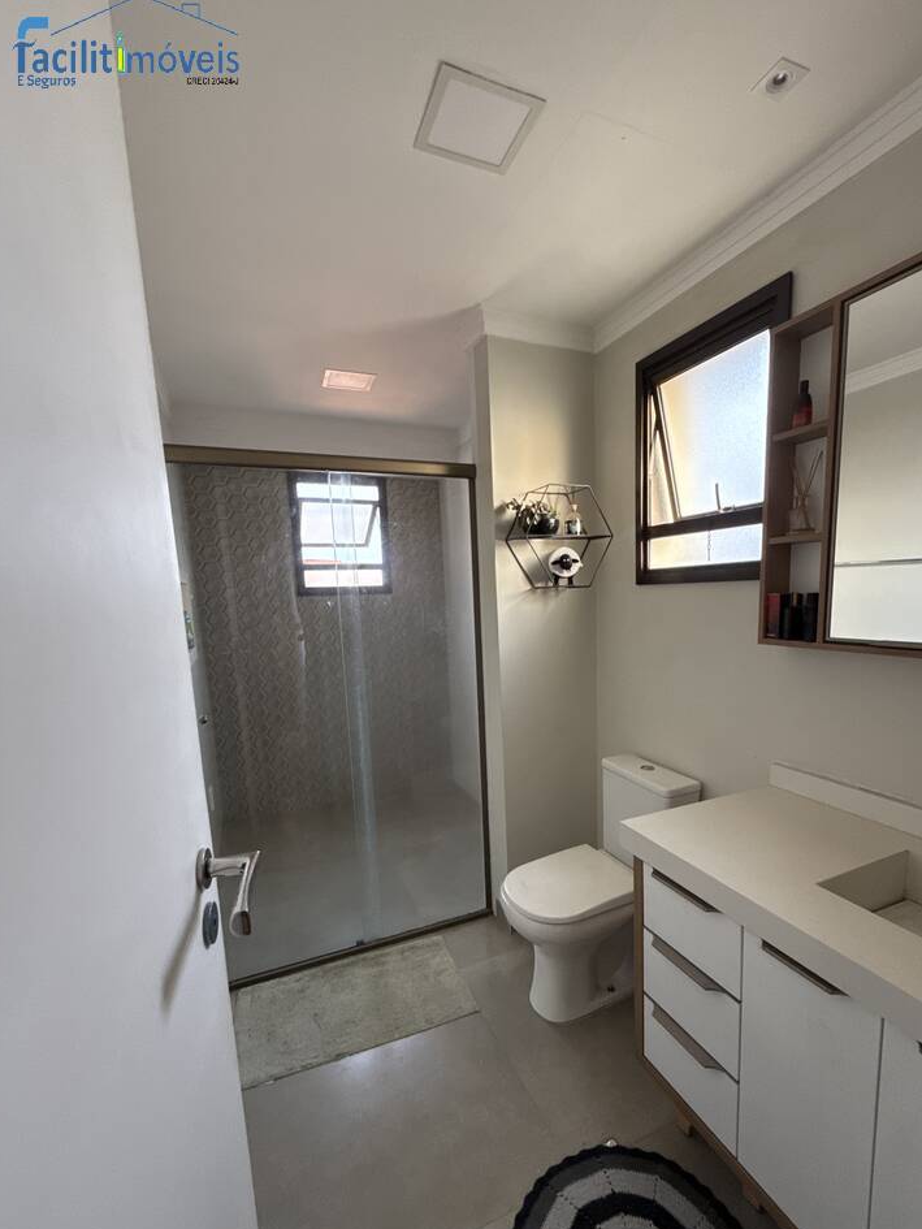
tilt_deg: -8.7
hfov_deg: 77.8
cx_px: 514
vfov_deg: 94.1
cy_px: 680
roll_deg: +1.3
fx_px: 568
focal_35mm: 16
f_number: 2.2
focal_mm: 2.22
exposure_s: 1/120
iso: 500
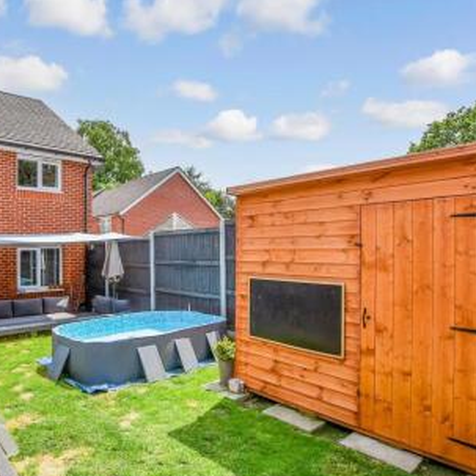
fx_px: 311
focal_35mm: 20
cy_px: 246
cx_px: 127
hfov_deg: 70.5
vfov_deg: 74.8
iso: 320
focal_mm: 10
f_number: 8
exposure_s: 1/800
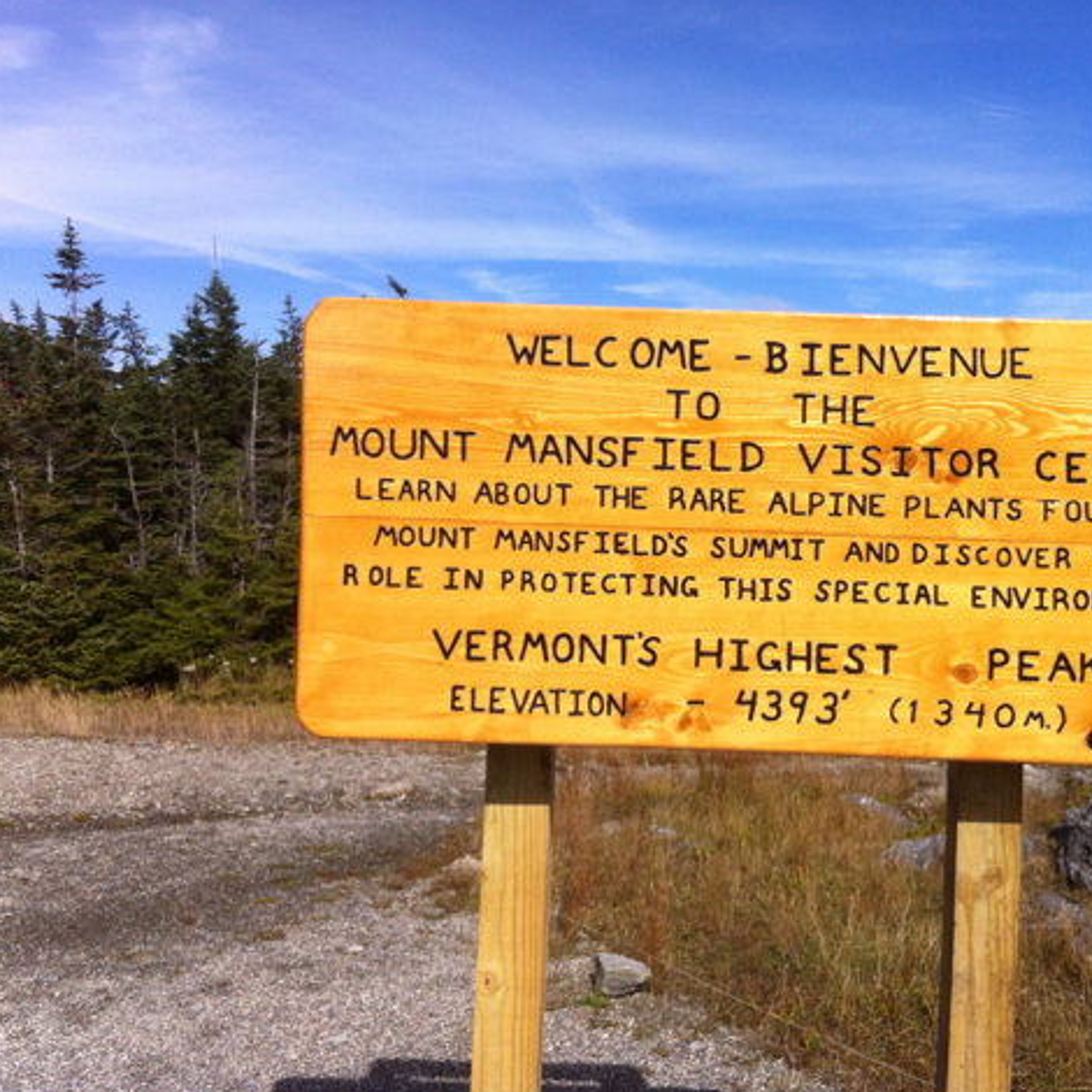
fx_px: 1499
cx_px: 656
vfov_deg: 40.0
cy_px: 546
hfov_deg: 39.9
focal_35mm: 42
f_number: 2.8
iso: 80
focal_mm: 3.85
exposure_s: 1/2011
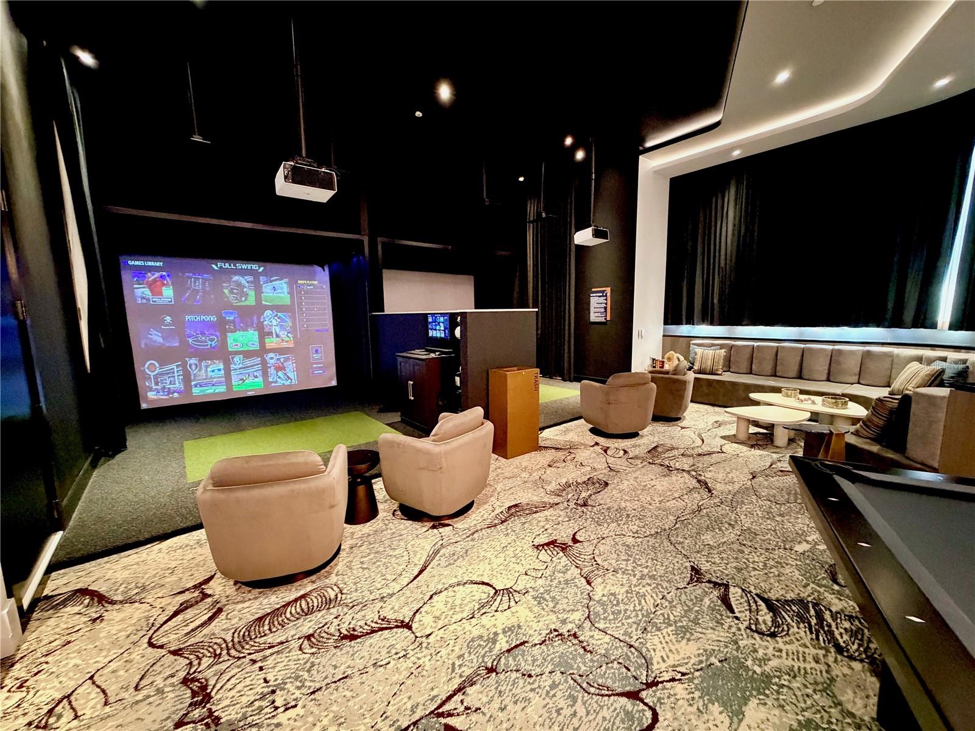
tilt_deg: -7.7
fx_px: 394
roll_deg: +1.1
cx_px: 488
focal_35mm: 14
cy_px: 366
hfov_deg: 102.1
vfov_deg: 85.7
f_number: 2.2
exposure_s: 1/40
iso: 1000
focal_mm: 2.22
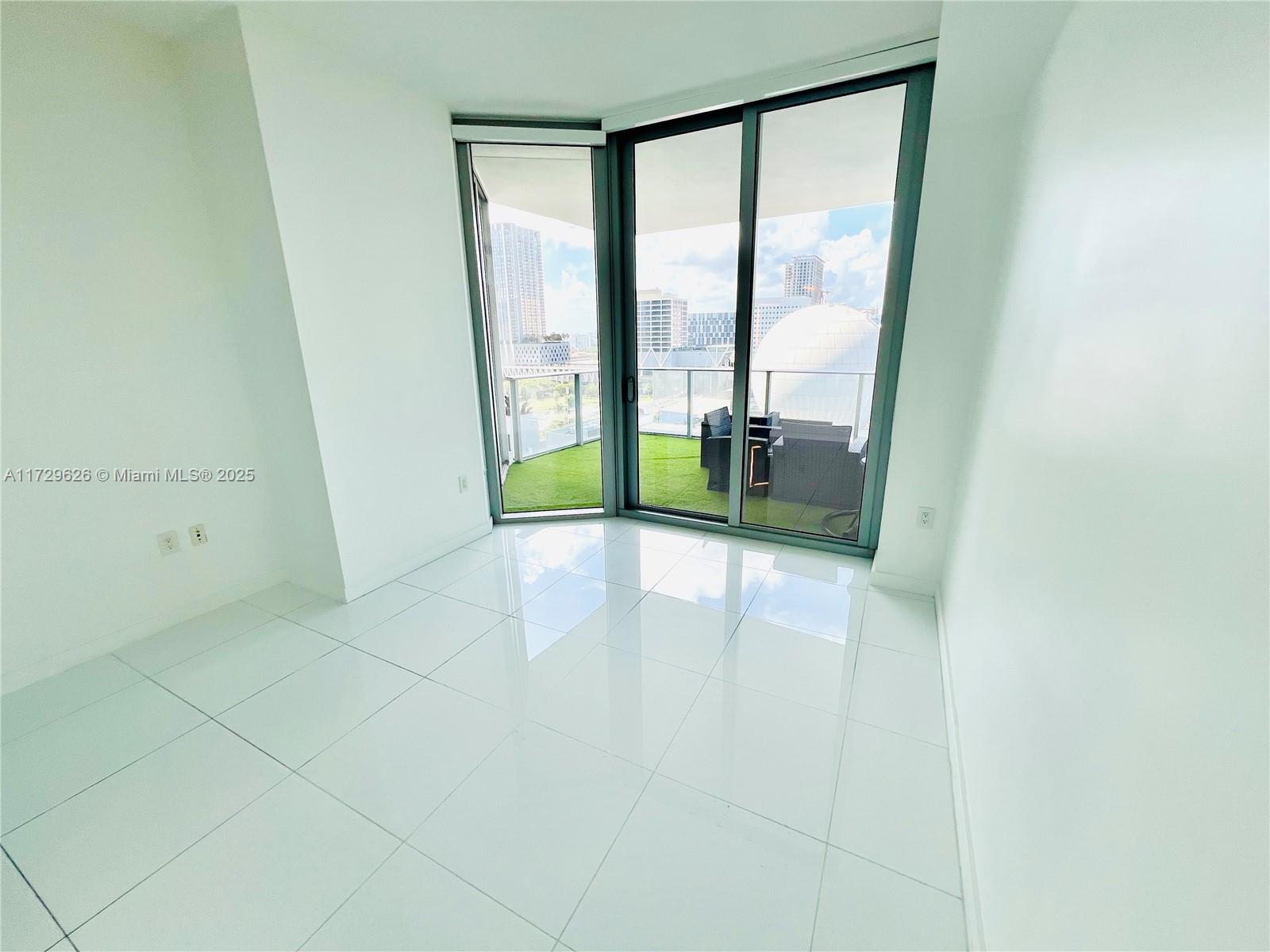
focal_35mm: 13
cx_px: 635
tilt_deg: -17.7
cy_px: 476
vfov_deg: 89.9
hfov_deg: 106.2
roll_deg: +0.8
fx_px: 477
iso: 32
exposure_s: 1/214
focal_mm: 1.57
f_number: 1.8
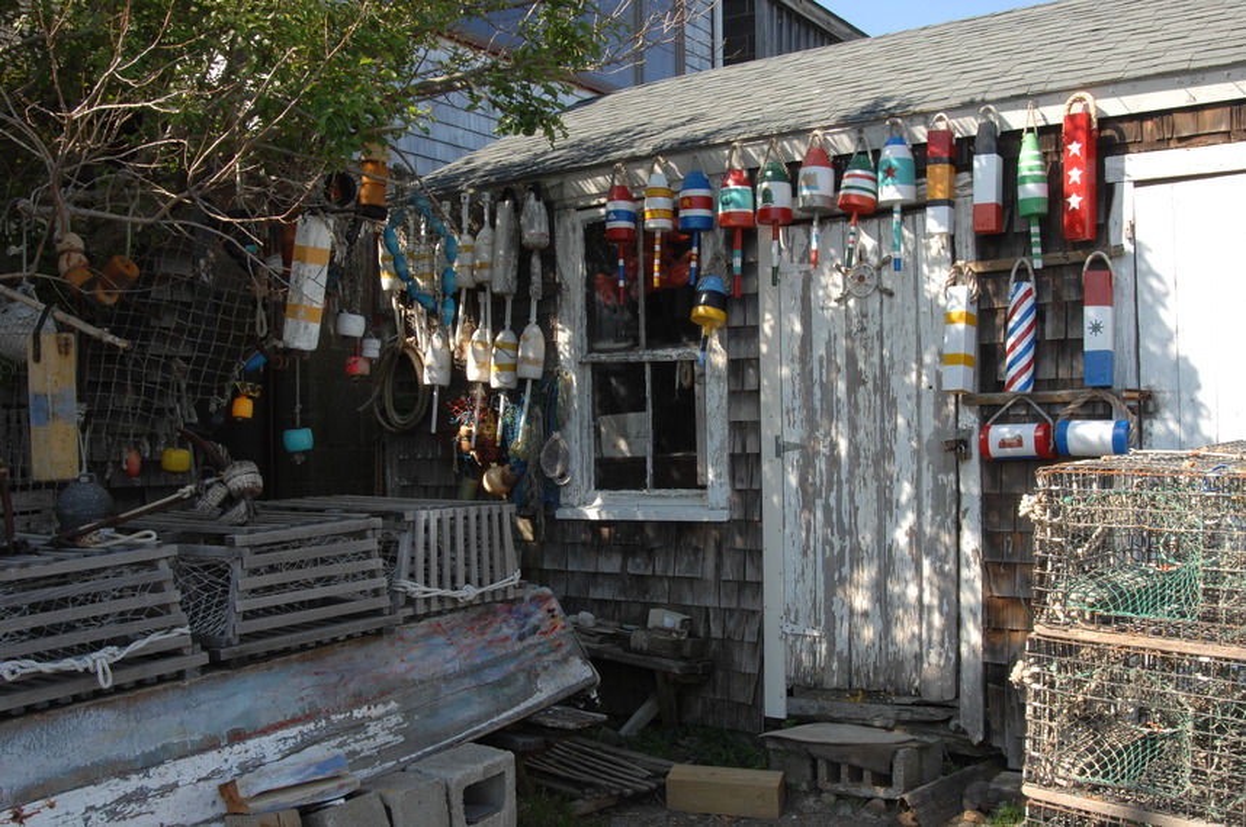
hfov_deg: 53.2
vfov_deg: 36.8
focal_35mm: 36
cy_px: 414
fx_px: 1245
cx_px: 623
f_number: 11
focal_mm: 24
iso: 100
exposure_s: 1/30
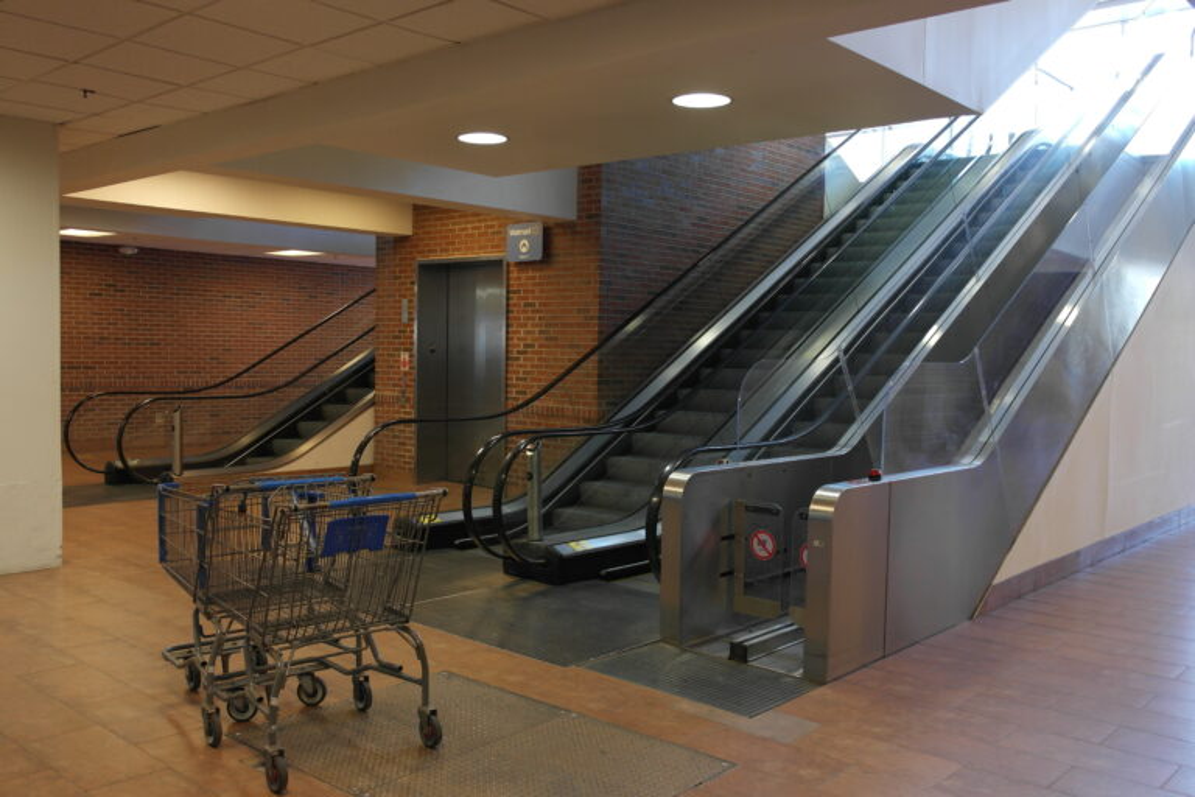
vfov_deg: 43.6
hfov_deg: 61.9
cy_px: 398
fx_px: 996
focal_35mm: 30
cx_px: 598
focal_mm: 20
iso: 400
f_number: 3.5
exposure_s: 1/50
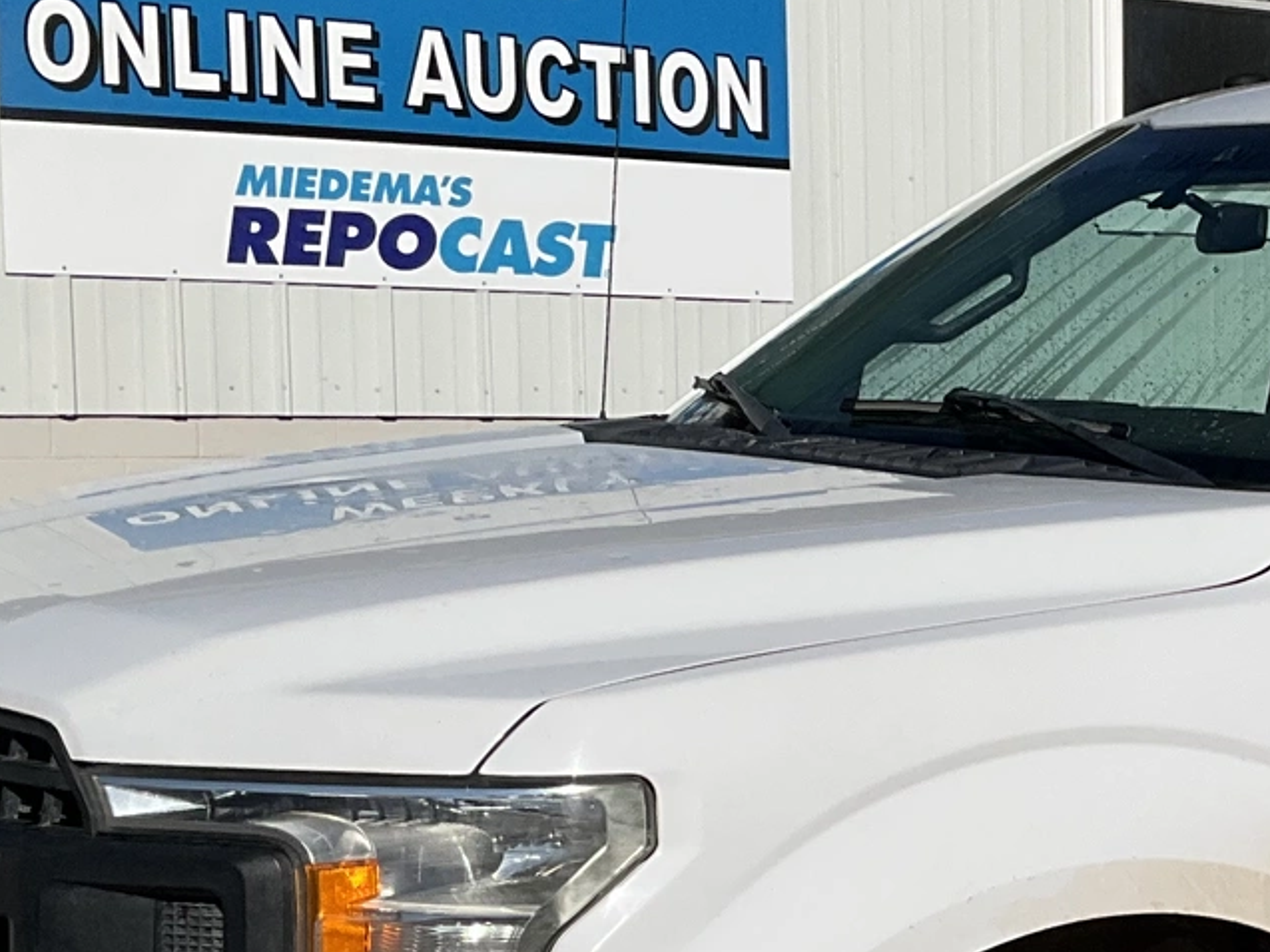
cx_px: 1439
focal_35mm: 91
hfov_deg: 20.4
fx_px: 3339
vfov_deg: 16.1
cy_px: 763
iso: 25
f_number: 1.8
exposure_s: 1/5814
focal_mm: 3
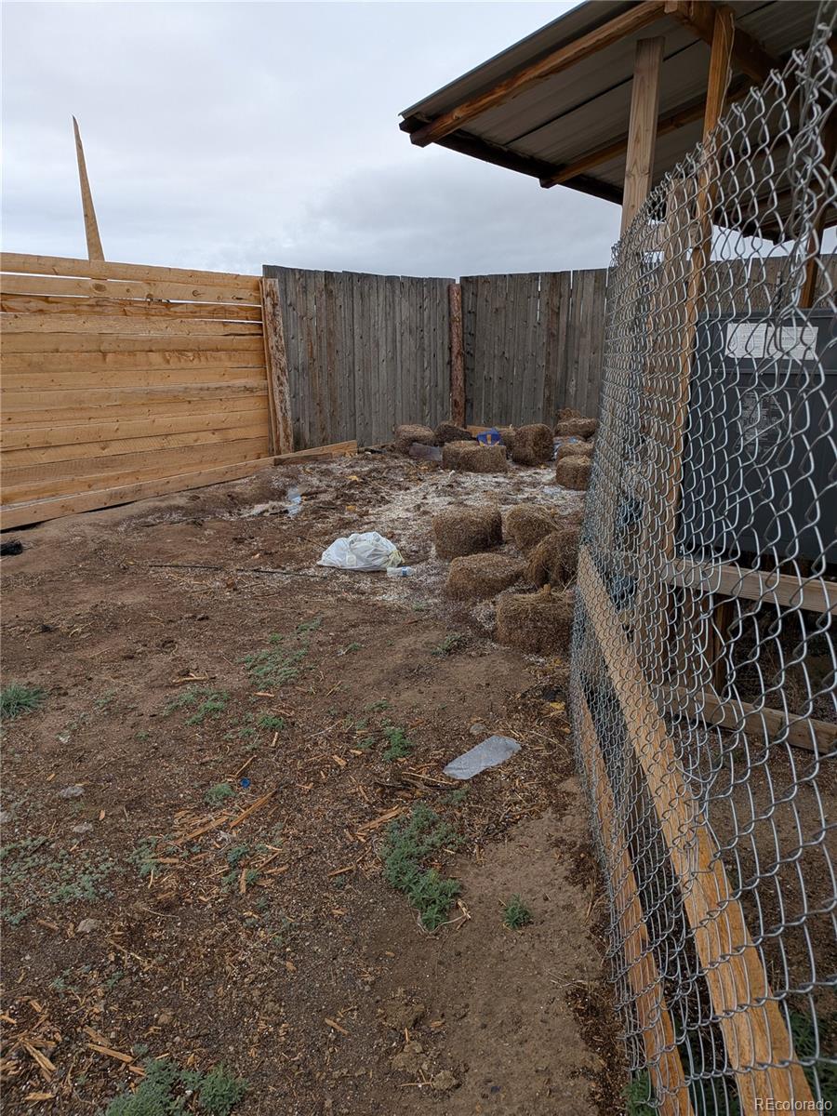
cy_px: 558
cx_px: 418
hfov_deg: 56.8
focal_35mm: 24
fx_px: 774
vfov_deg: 71.6
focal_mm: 4.53
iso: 33
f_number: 1.7
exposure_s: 1/120
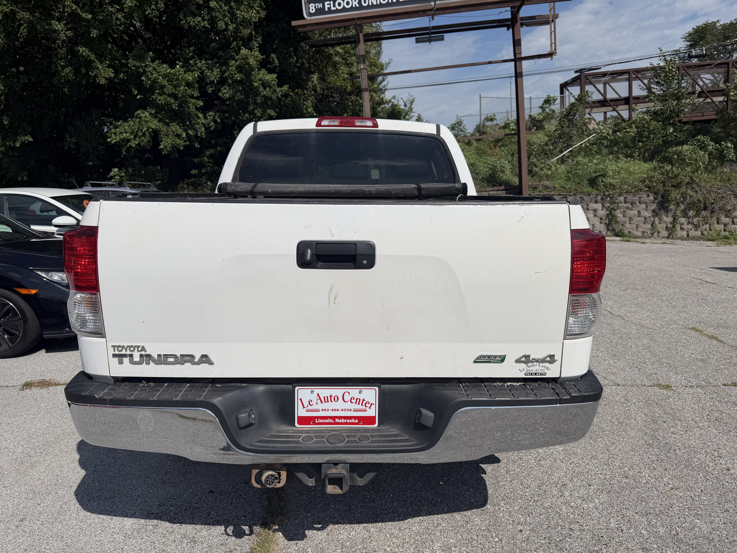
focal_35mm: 24
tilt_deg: -10.7
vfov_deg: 56.8
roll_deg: +5.5
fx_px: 511
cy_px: 276
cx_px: 368
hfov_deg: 71.6
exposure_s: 1/17544
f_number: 1.78
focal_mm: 6.76
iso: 80
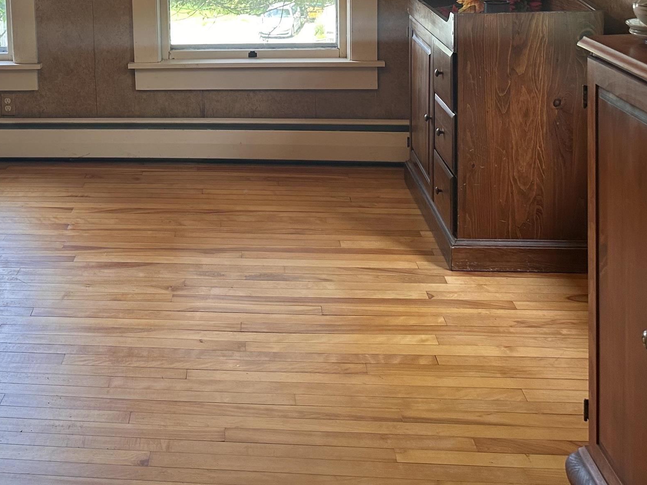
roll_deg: +1.6
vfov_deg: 29.1
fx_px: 879
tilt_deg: -7.7
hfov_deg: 38.6
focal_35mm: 47
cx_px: 114
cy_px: 11
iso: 125
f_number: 1.78
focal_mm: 6.86
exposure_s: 1/120
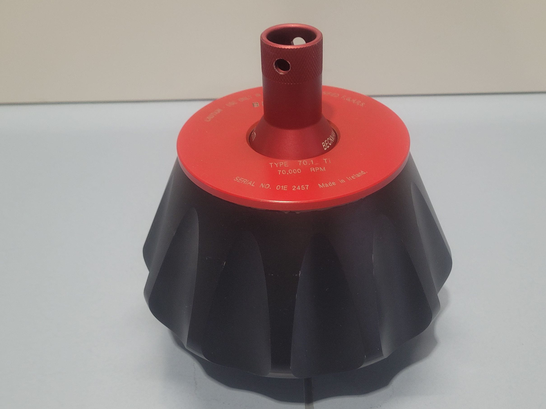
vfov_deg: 53.1
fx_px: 410
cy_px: 204
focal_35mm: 26
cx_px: 273
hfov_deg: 67.3
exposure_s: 1/50
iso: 200
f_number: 1.8
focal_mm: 5.4
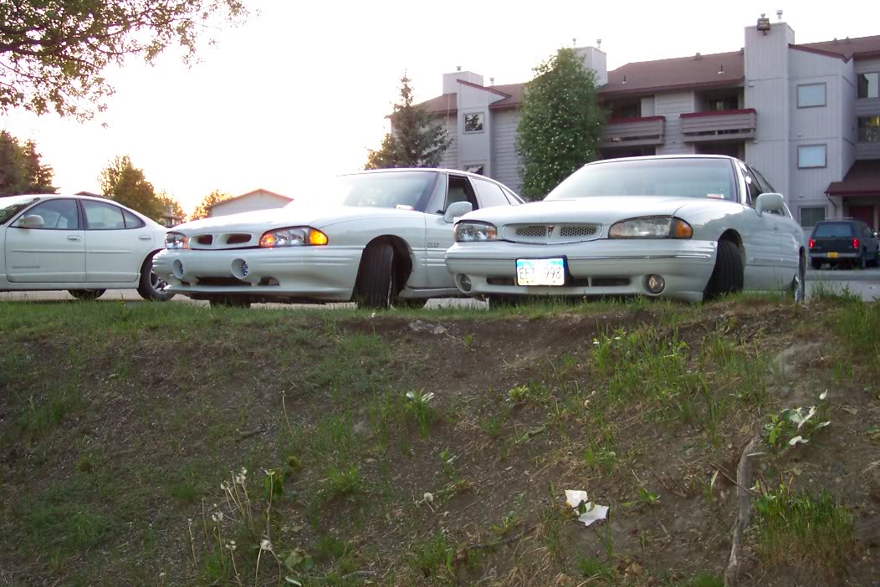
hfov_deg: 49.5
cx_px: 445
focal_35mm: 39
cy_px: 295
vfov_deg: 34.2
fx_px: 954
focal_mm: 8
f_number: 2.8
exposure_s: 1/60
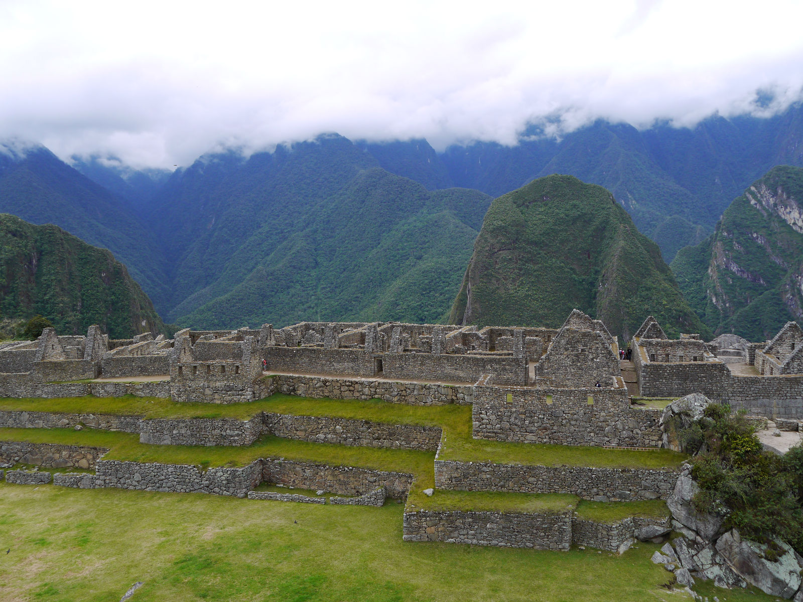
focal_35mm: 28
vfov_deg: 49.7
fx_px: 650
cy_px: 301
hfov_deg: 63.4
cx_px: 402
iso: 160
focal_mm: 14
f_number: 6.3
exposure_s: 1/400
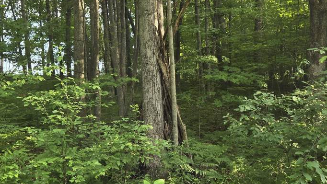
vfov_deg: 25.3
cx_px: 176
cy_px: 125
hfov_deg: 43.7
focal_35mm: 47
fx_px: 408
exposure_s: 1/180
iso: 50
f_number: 1.8
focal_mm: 5.4
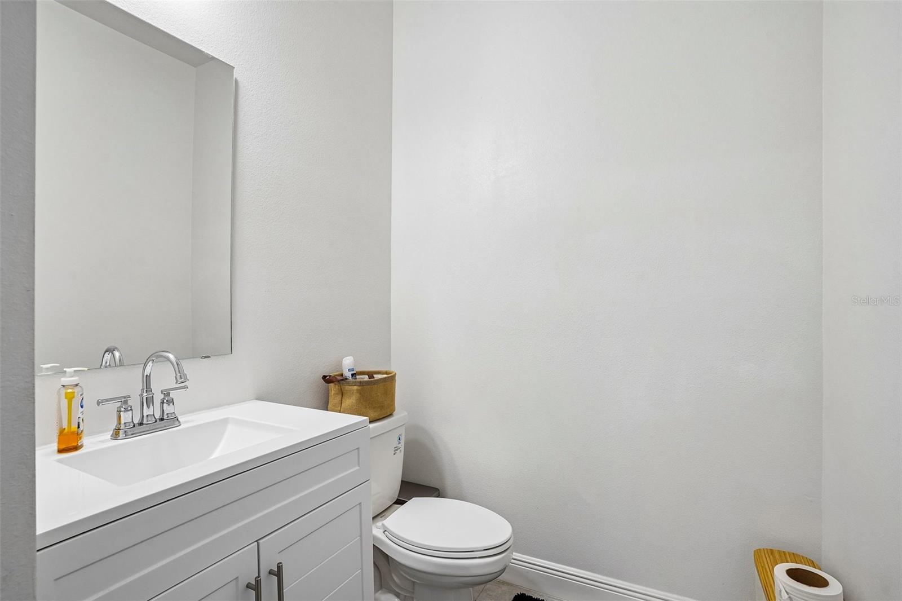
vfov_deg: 70.4
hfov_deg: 93.3
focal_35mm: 17
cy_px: 300
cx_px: 451
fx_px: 426
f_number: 8
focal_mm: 17
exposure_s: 1/15
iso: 400
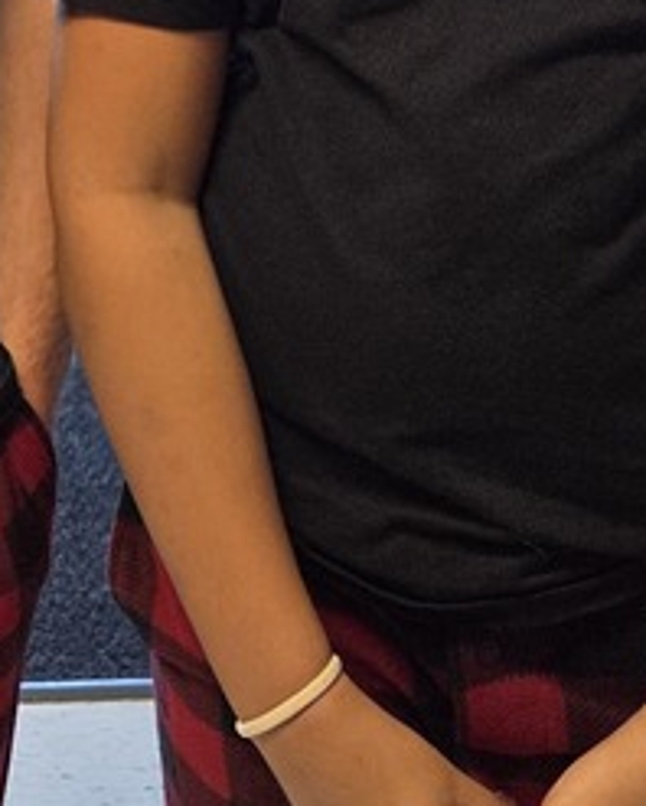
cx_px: 144
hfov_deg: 16.5
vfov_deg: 19.1
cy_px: -235
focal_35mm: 93
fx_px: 2220
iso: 200
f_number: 1.8
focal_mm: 5.4
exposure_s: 1/120
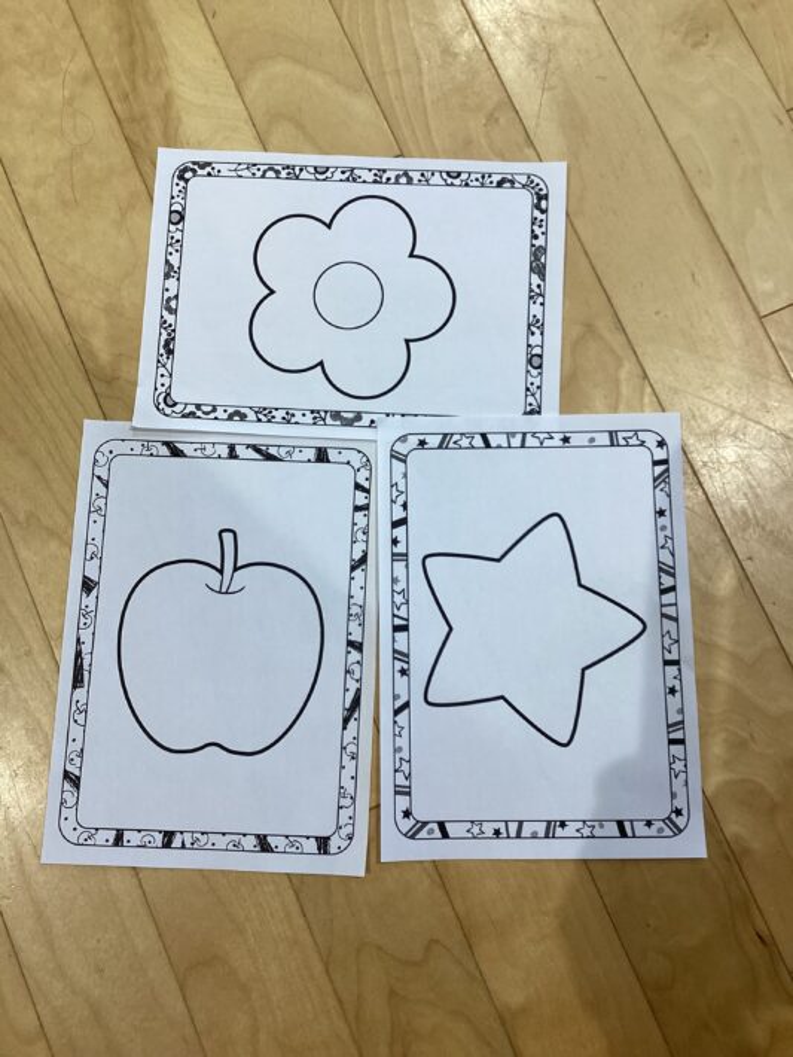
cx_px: 396
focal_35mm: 31
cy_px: 528
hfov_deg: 45.5
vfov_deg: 58.3
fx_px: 946
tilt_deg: -81.6
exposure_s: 1/100
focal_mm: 3.3
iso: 50
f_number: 2.4
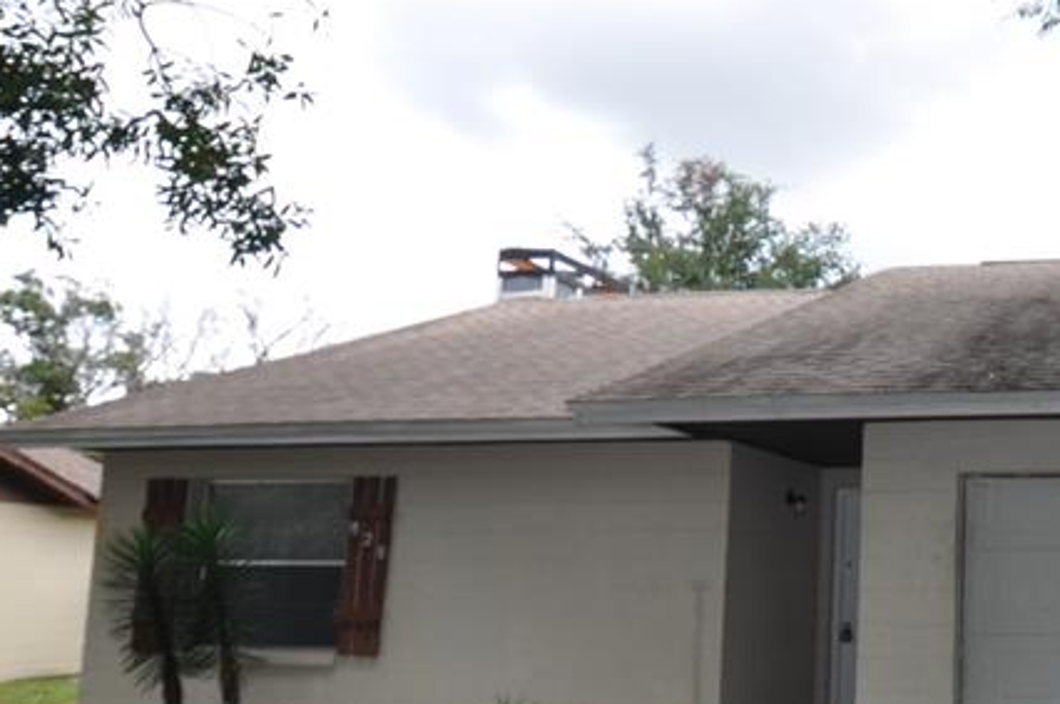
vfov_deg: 36.6
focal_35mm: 36
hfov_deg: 44.2
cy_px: 430
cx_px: 1089
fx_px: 1059
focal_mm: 10
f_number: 6.3
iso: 200
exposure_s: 1/160
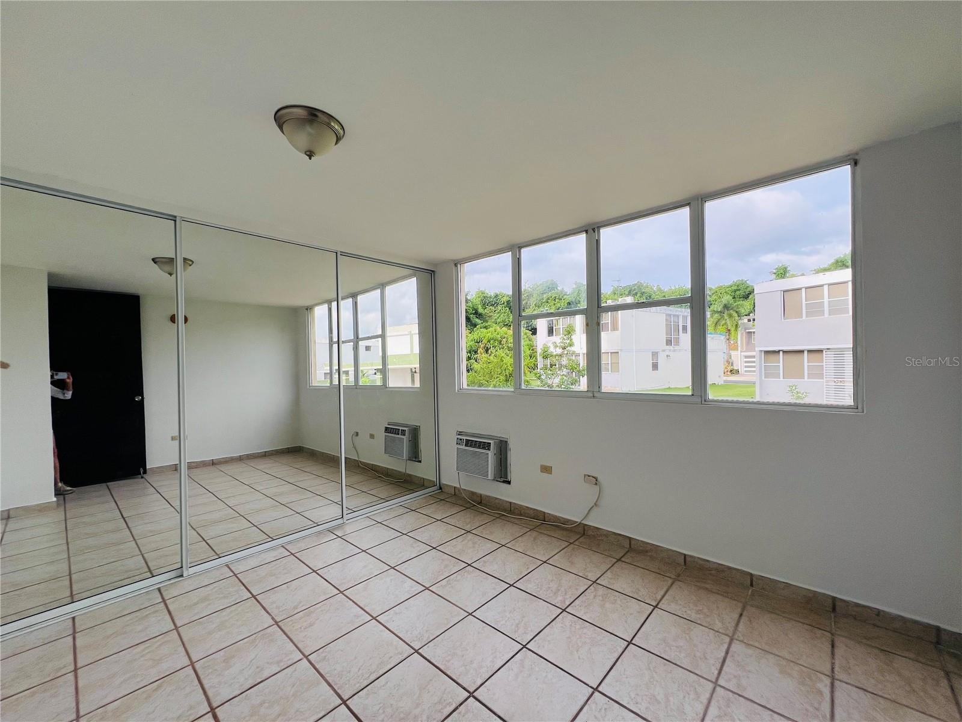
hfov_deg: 106.2
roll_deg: +2.1
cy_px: 361
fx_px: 361
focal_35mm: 13
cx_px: 481
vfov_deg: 89.9
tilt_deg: -0.1
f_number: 1.8
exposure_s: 1/194
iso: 32
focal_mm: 1.57
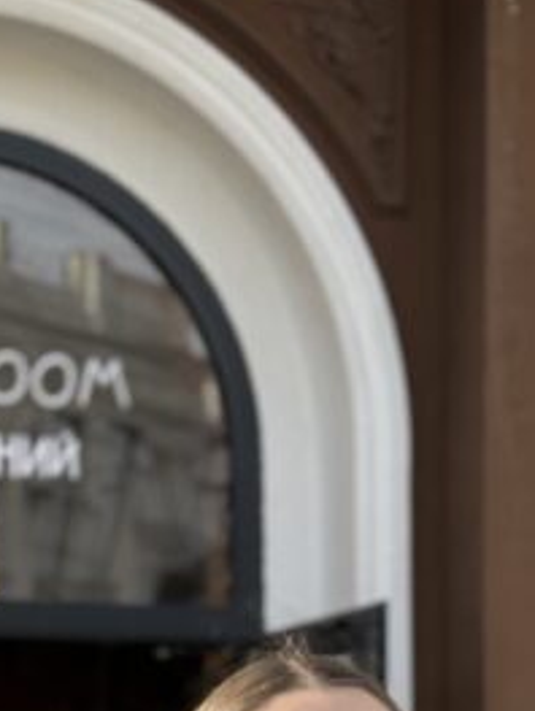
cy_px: 1092
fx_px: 3371
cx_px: 290
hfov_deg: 9.1
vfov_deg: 11.5
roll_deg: +0.2
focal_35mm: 164
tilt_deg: +0.0
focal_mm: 6.76
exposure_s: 1/812
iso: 64
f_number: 1.78
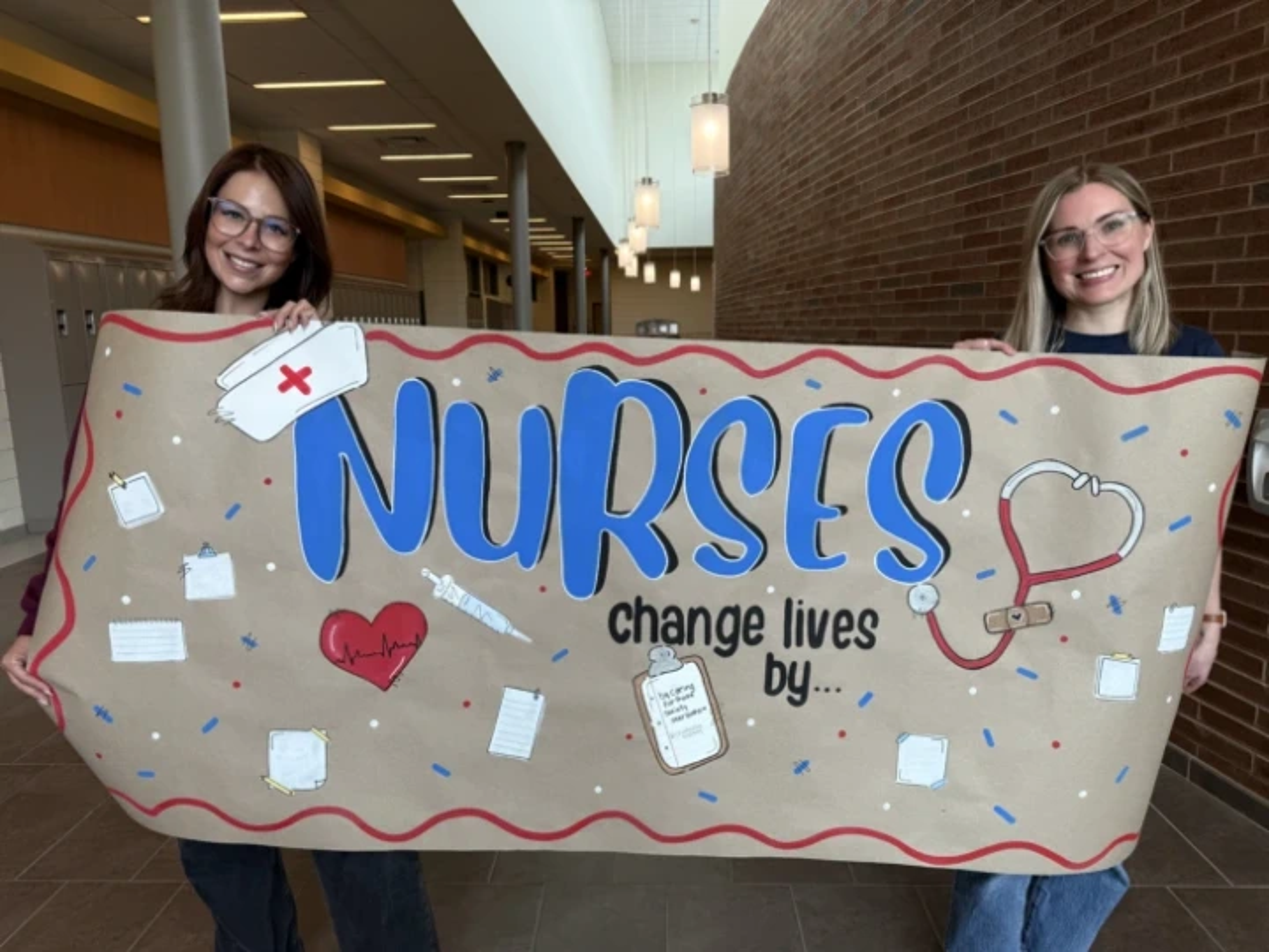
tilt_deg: -9.4
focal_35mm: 24
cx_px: 634
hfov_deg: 71.6
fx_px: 880
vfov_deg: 56.8
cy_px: 476
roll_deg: +1.4
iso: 80
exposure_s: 1/185
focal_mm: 6.76
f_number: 1.78
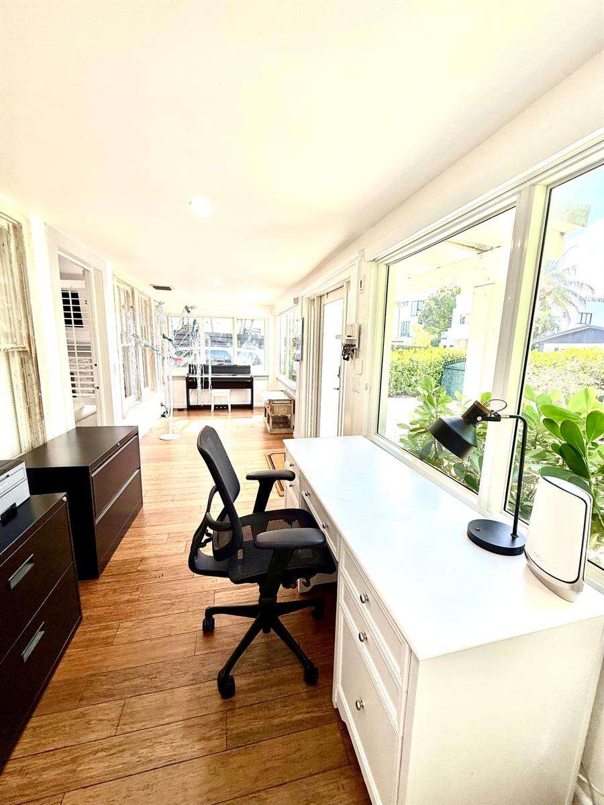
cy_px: 402
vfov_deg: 102.1
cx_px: 302
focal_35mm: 14
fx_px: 326
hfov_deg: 85.7
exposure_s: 1/99
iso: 40
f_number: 2.2
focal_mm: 2.22
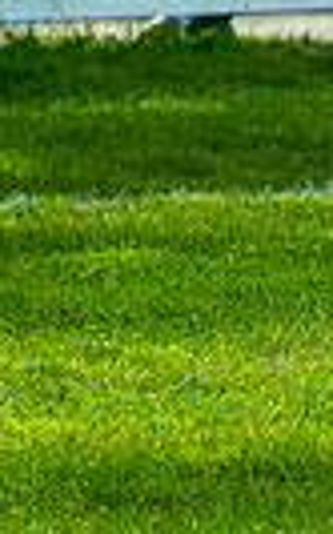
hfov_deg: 1.8
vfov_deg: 2.9
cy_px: -253
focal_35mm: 712
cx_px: 773
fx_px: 10350
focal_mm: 80
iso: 400
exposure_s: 1/2000
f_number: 4
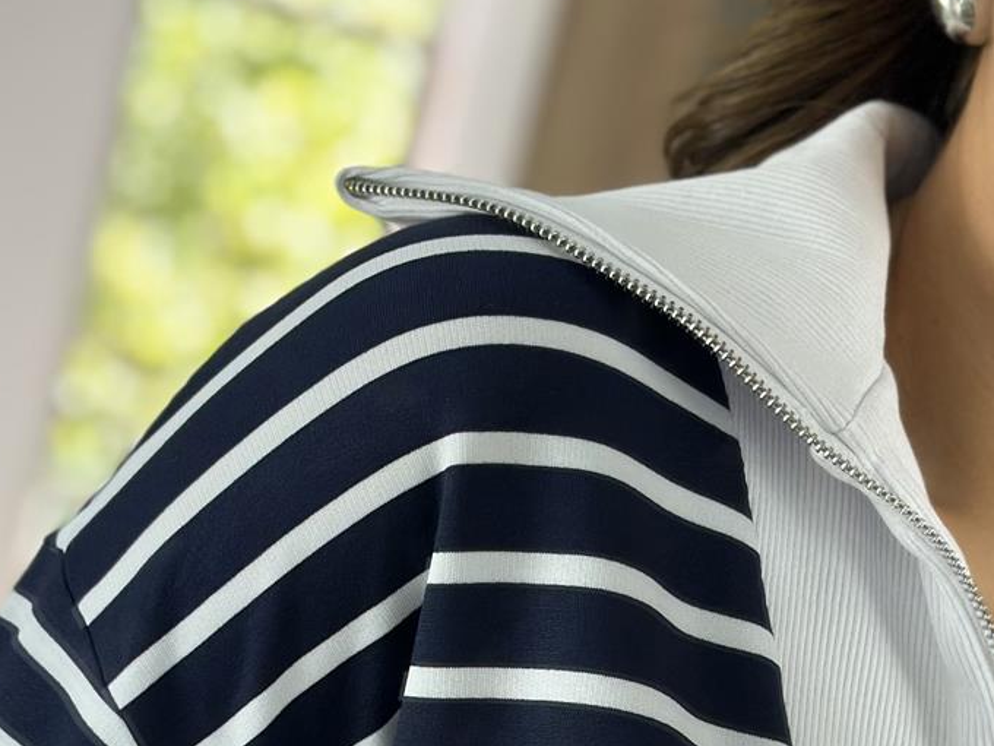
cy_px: 866
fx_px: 3245
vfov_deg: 12.8
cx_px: 526
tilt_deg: -31.3
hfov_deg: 17.4
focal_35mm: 113
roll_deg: -9.1
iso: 80
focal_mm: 6.86
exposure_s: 1/211
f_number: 1.78
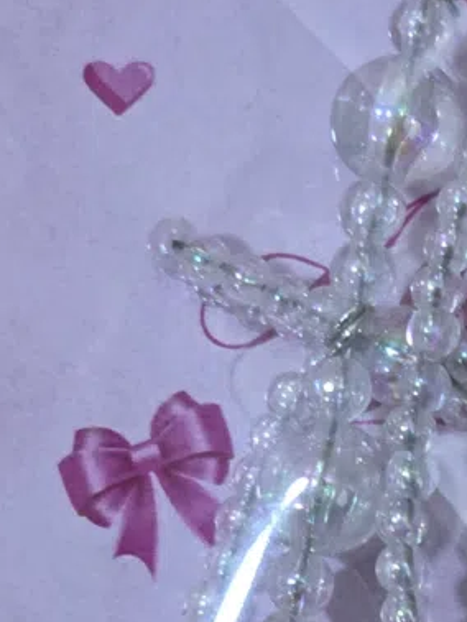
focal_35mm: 249
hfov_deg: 5.9
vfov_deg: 7.9
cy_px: 620
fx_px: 4474
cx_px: 625
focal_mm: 7.9
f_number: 2.4
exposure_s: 1/33.3
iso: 320
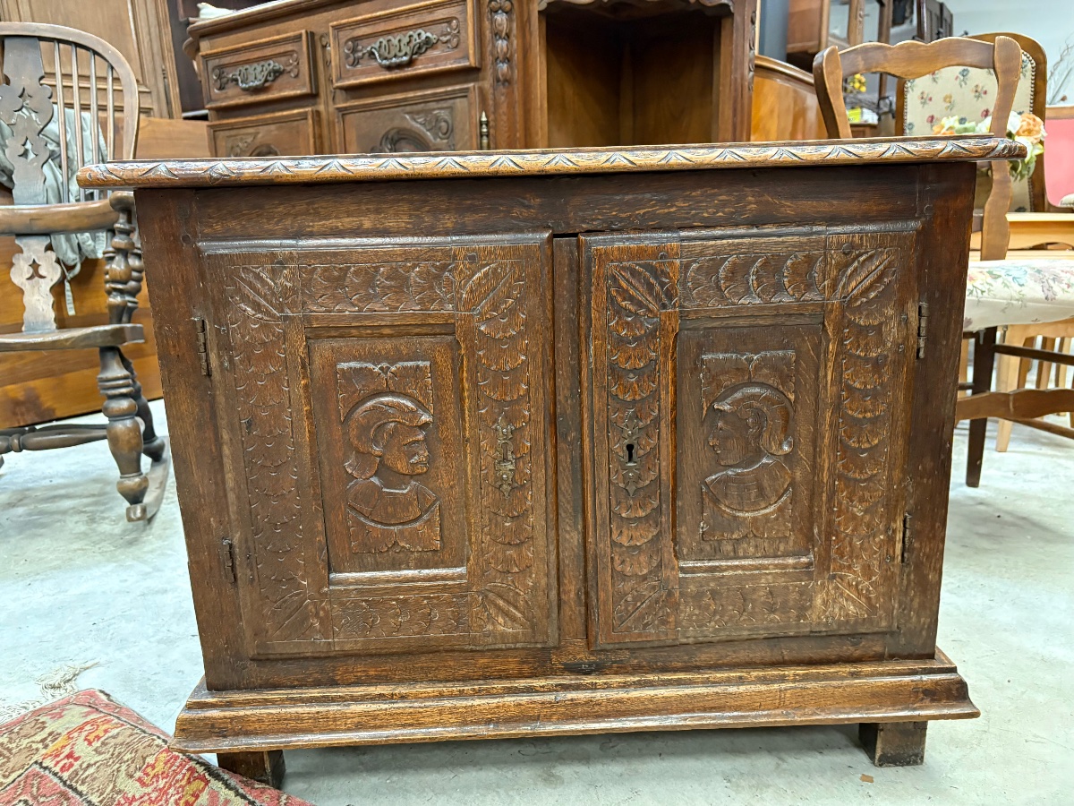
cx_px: 537
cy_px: 403
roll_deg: +2.2
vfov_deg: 53.1
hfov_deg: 67.3
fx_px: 807
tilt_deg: -13.7
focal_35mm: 26
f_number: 1.6
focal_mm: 5.96
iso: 400
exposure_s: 1/33
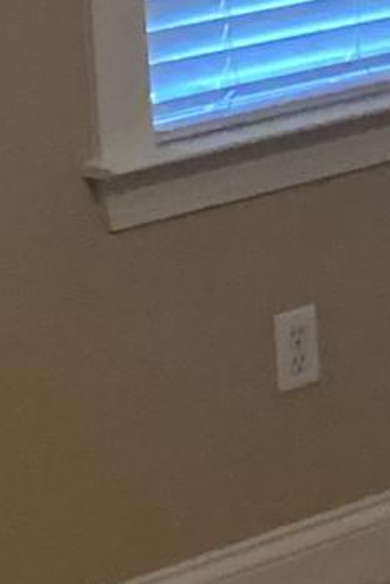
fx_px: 3721
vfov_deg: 8.7
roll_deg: +1.1
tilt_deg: -3.3
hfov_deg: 5.0
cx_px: 1846
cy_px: -337
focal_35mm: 229
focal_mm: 4.25
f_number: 1.8
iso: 250
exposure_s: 1/40
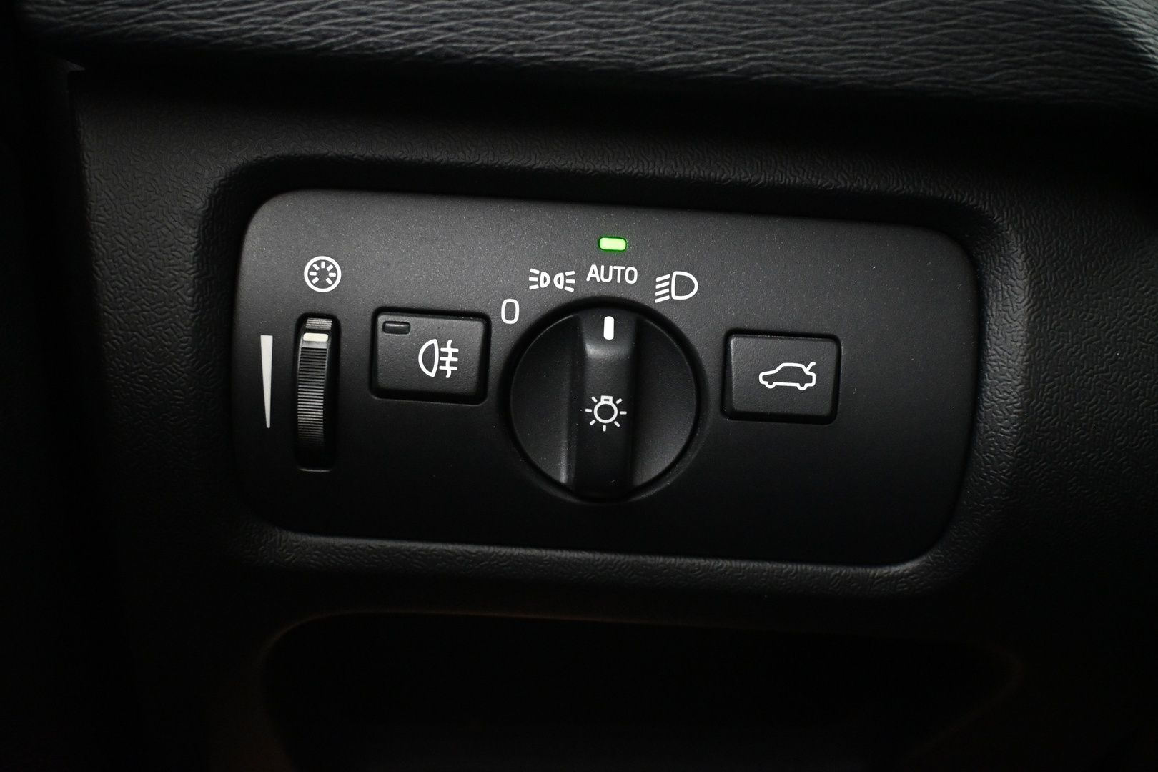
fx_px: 1327
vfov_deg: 32.4
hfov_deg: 47.2
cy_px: 386
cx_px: 579
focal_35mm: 41
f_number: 4.5
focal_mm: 27.5
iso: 4000
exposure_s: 1/13
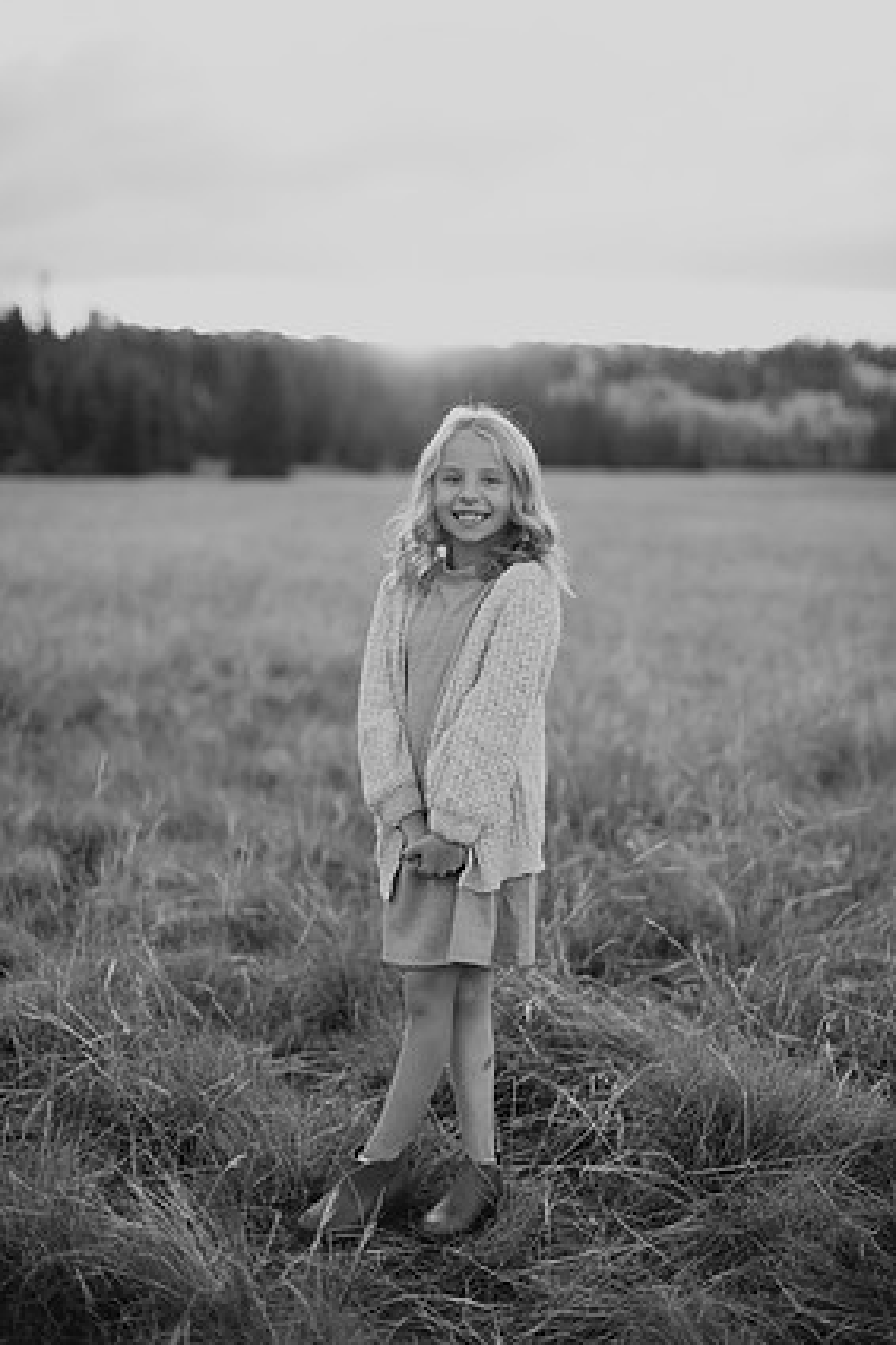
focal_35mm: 53
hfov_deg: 25.5
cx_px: 462
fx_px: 1980
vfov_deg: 37.5
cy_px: 703
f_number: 2
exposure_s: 1/500
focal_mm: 50
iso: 160
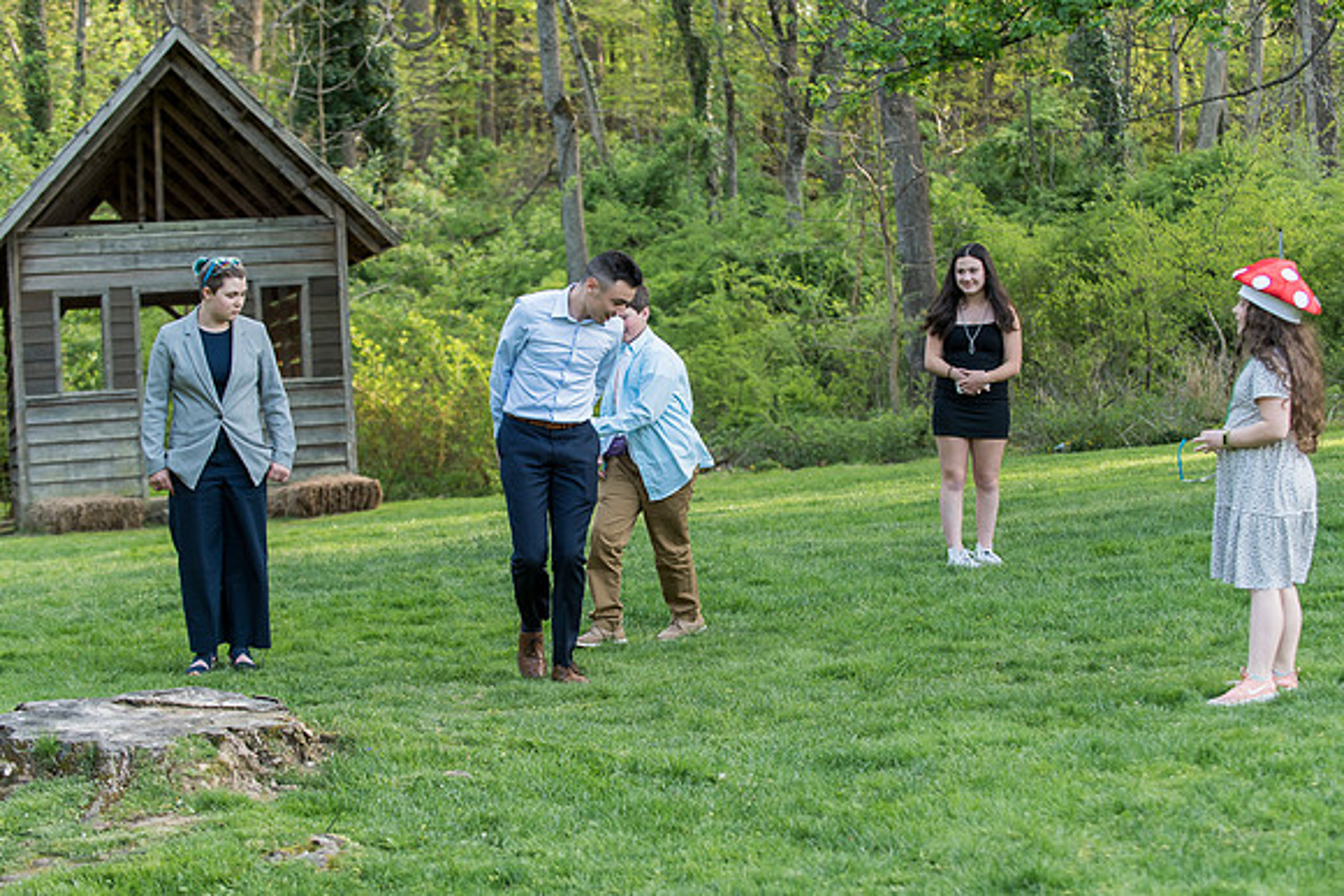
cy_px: 463
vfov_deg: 17.2
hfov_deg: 25.6
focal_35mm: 79
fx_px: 2961
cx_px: 670
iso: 500
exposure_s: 1/250
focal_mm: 75
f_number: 4
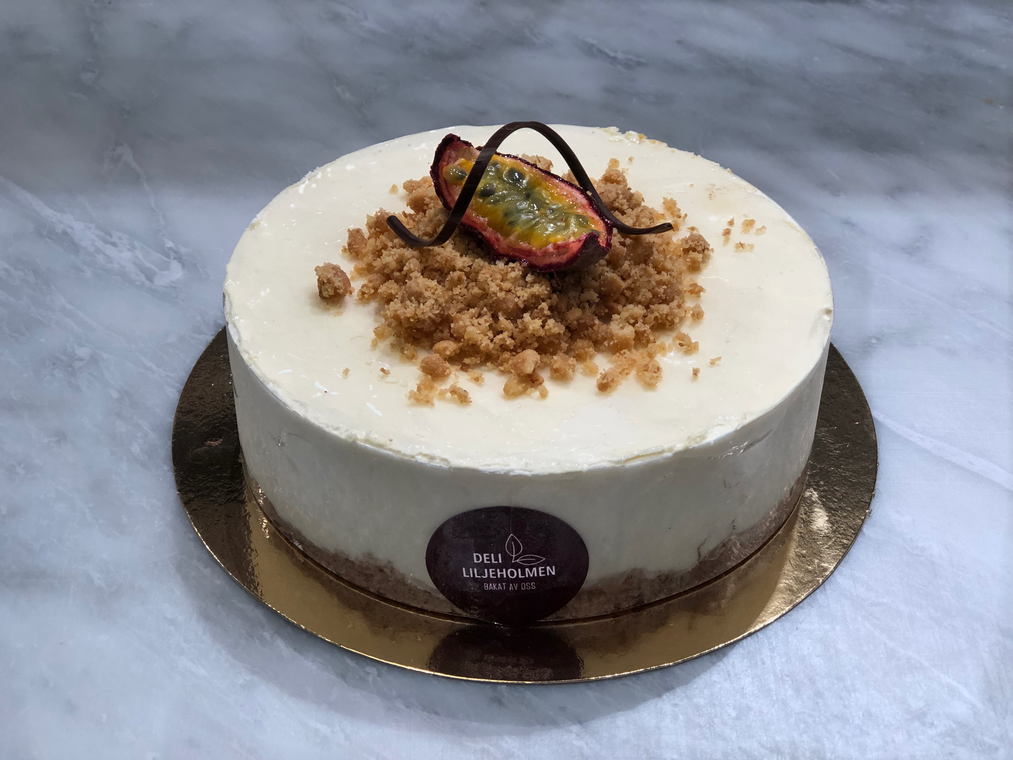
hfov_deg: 33.8
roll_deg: +0.0
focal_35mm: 57
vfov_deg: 25.7
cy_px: 380
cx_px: 506
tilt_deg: -38.9
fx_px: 1668
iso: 32
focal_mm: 6.6
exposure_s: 1/33
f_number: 2.8
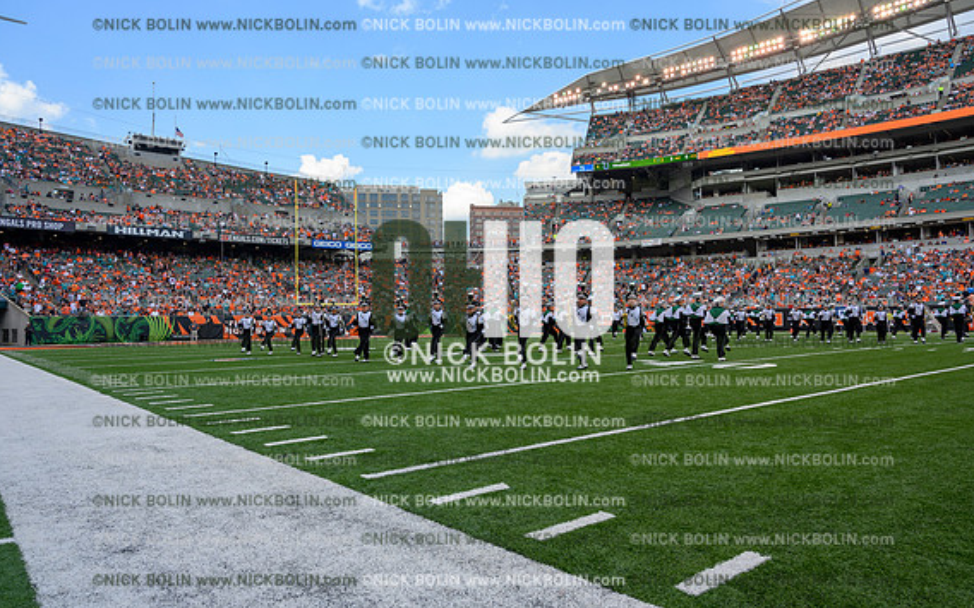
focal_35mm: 25
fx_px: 664
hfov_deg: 72.5
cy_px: 302
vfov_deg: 49.3
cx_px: 492
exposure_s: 1/125
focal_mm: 24
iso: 80
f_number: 7.1
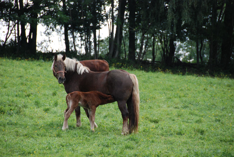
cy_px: 78
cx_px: 117
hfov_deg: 6.9
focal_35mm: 300
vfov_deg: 4.6
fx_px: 1952
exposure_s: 1/400
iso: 400
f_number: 5.6
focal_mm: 200
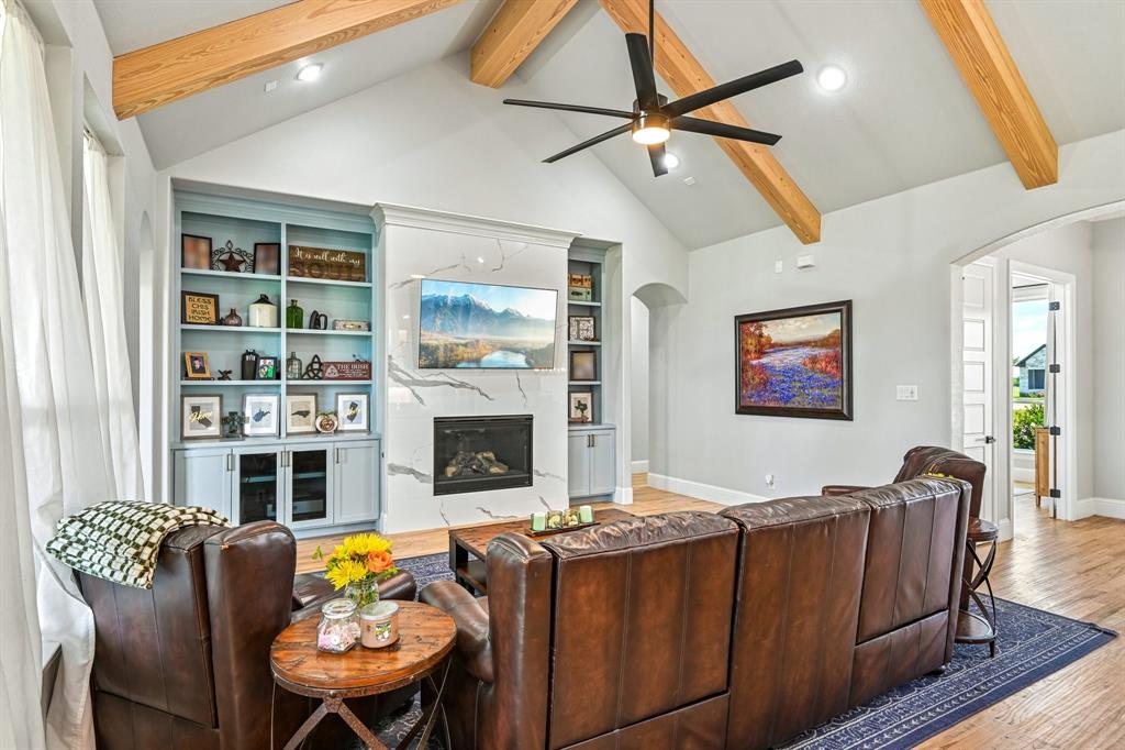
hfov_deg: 86.9
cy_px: 375
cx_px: 562
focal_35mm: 19
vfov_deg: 64.5
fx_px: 594
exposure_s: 1/8
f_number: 8
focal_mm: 19
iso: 400
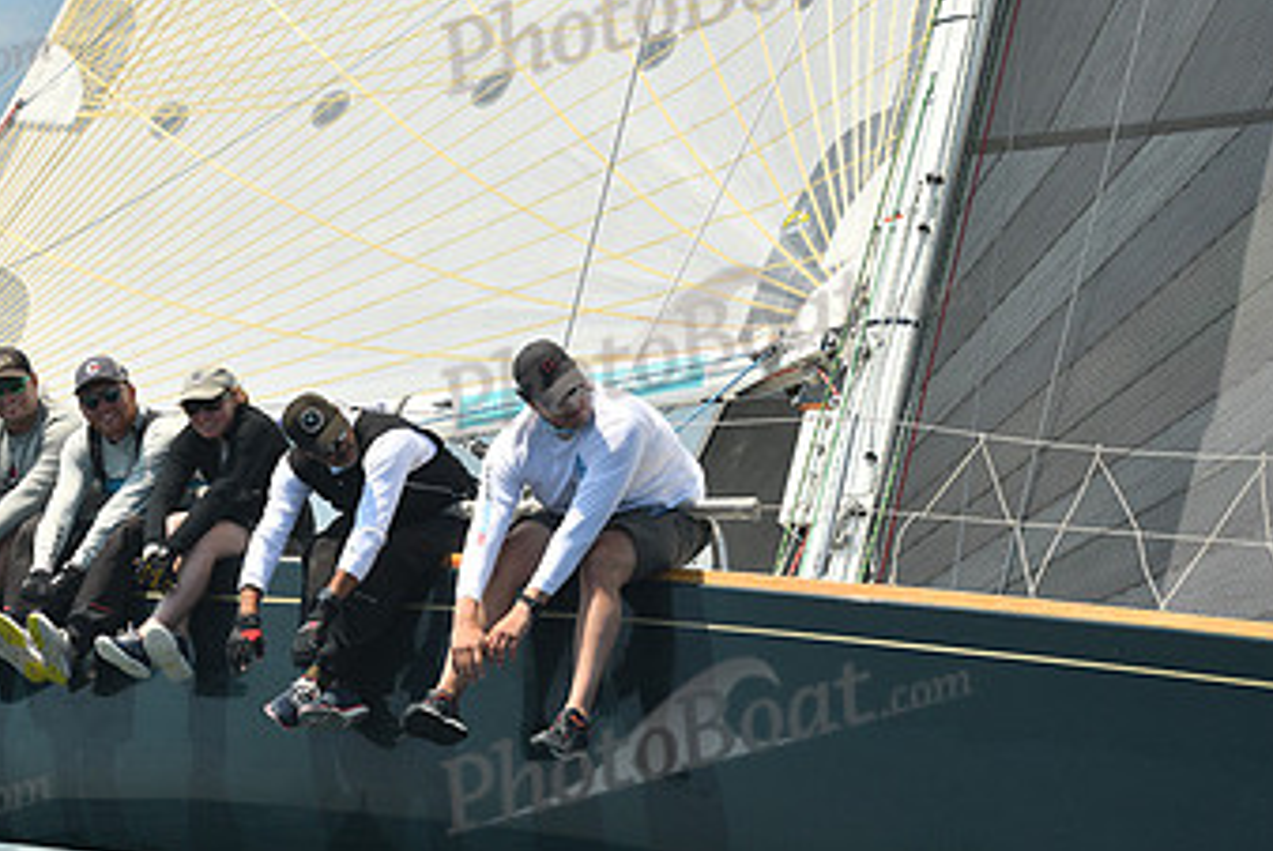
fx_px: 4247
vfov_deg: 11.4
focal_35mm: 120
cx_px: 249
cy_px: 593
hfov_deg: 16.9
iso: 320
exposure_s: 1/640
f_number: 5.6
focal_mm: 70
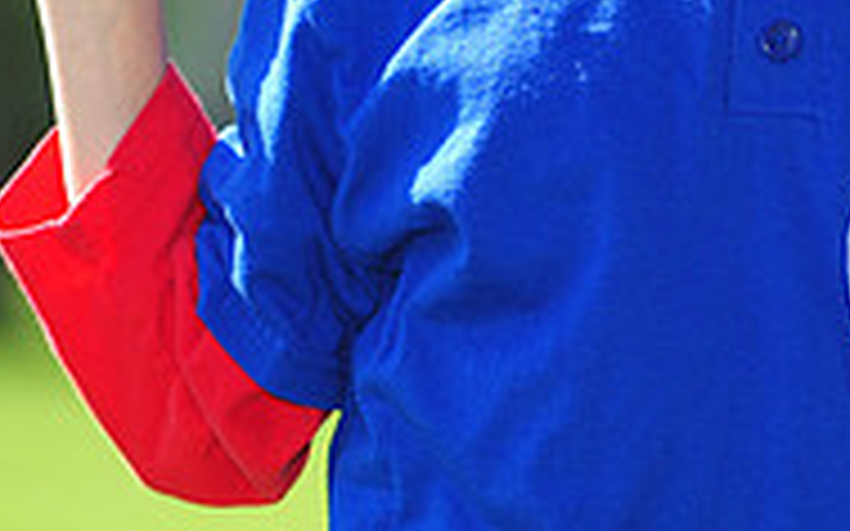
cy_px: -292
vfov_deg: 2.1
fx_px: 14474
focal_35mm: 625
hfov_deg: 3.4
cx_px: 594
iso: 200
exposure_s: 1/640
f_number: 4.5
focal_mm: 200
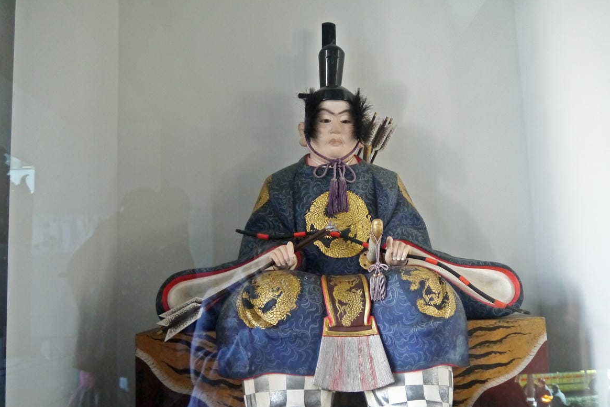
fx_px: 508
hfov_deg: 61.9
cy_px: 230
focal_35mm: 30
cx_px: 313
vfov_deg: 43.5
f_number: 3.5
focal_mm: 14
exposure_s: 1/60
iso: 800
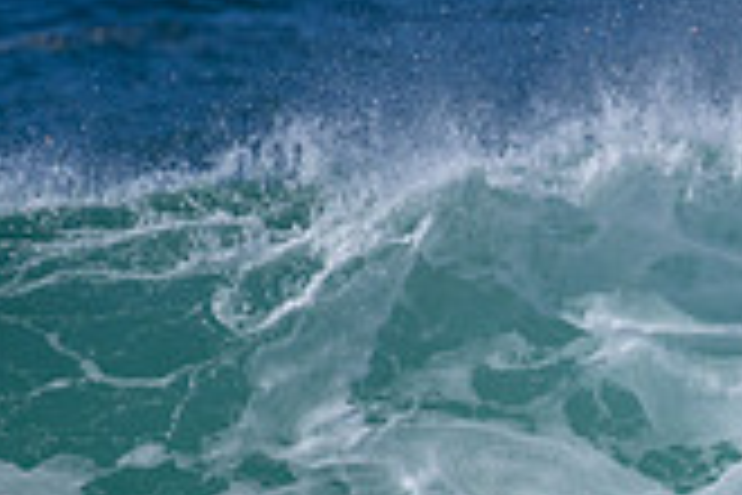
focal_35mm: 2808
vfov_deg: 0.5
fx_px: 57871
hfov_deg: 0.7
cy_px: 718
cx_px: 845
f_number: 11
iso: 640
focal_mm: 800
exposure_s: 1/2000
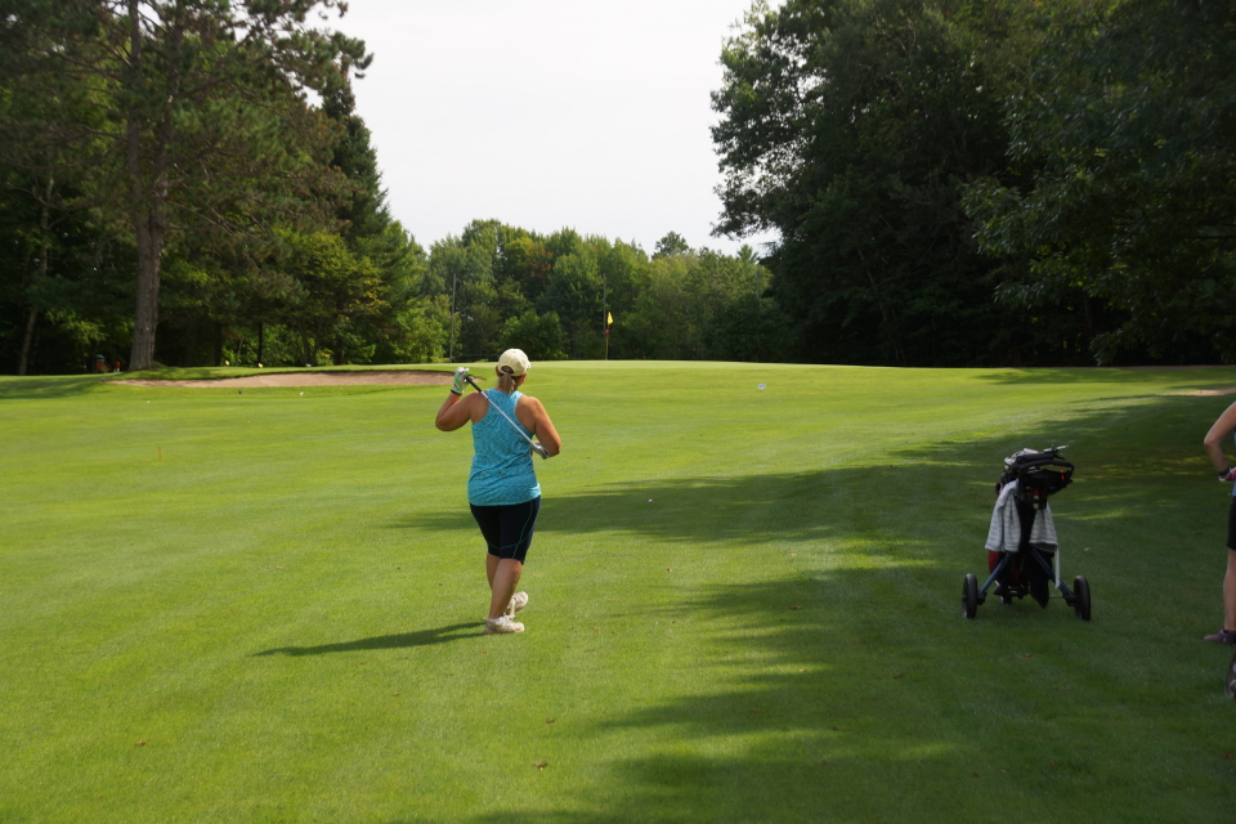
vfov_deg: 22.6
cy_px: 412
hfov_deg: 33.4
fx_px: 2060
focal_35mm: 60
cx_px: 618
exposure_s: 1/125
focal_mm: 40
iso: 100
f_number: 5.6
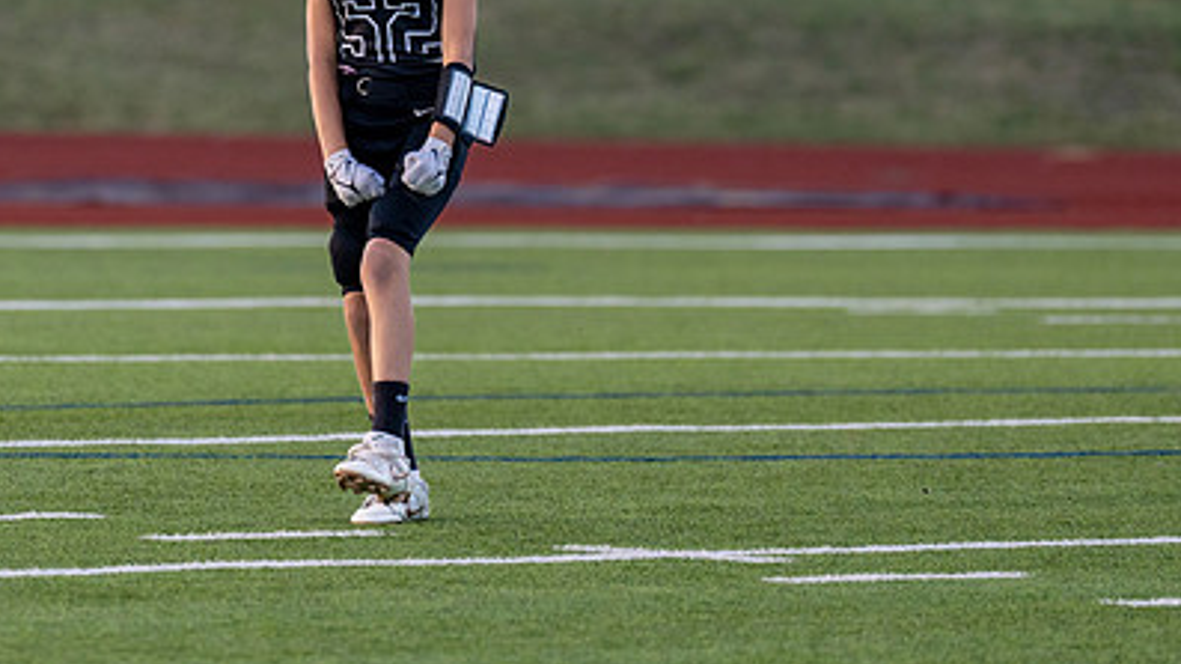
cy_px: 99
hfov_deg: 4.8
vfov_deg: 2.7
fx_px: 13993
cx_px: 355
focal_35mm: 447
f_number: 2.8
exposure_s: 1/1250
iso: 500
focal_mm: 200
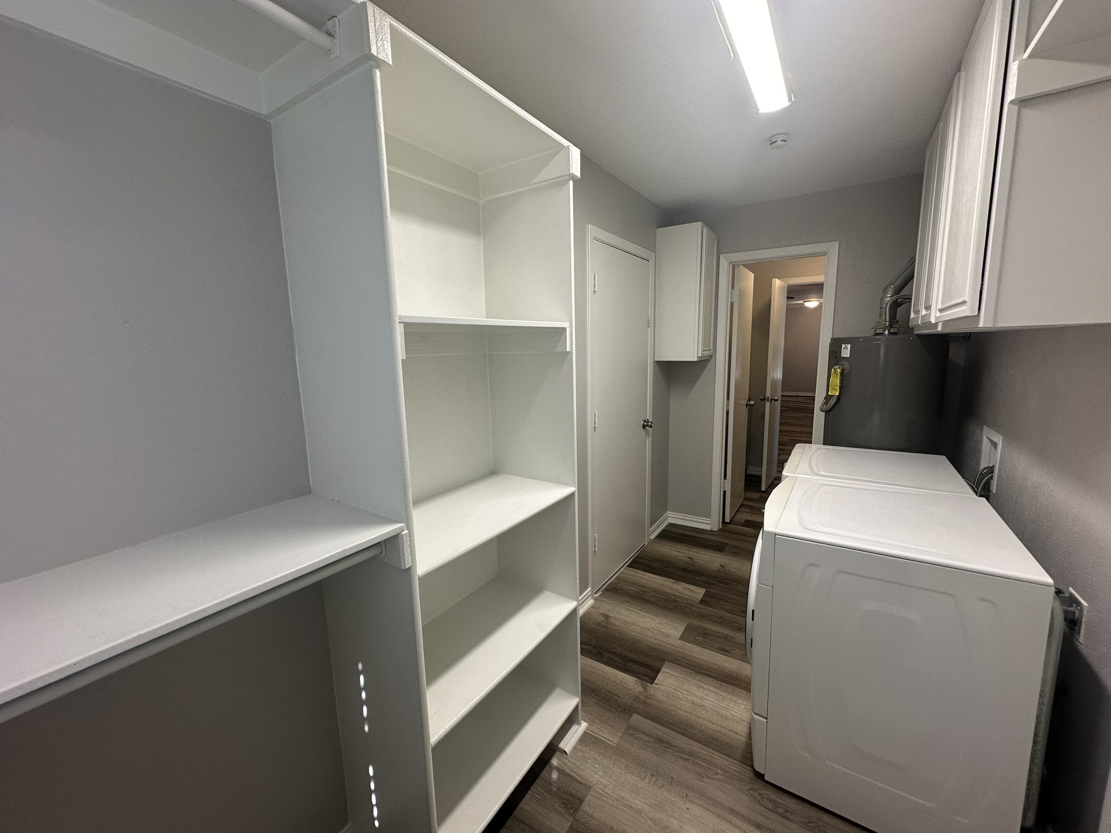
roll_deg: +1.6
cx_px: 556
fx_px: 449
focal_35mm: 14
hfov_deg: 102.1
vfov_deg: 85.7
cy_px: 416
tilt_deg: -8.8
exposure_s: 1/120
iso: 100
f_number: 2.2
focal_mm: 2.22
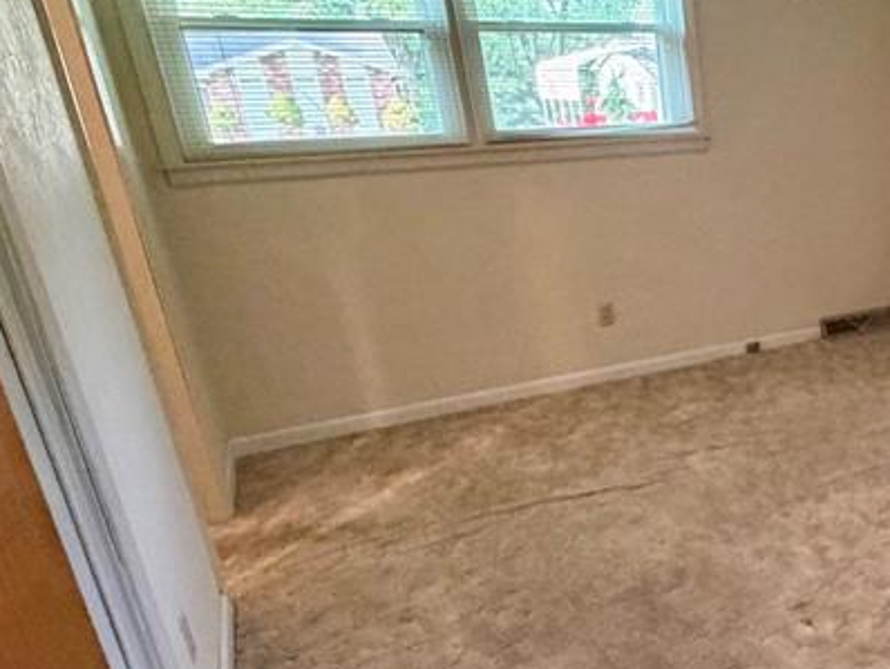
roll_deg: -0.6
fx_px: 926
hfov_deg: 41.1
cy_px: 378
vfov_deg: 39.6
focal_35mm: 36
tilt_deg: -21.0
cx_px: 979
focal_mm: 2.22
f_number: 2.2
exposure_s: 1/60
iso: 400
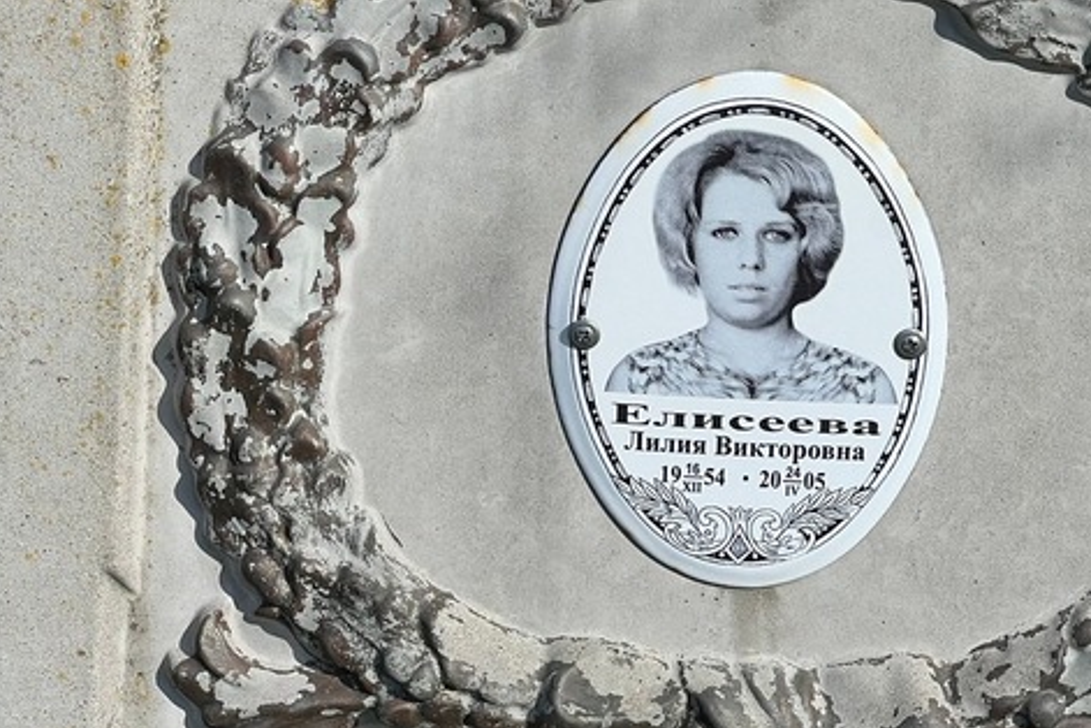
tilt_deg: -15.0
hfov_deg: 15.0
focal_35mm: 136
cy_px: 283
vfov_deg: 10.1
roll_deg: +0.8
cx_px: 734
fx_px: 4121
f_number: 2.8
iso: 32
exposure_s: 1/1410
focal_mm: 9
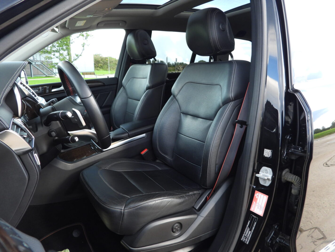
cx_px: 168
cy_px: 126
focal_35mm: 24
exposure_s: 1/30
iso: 160
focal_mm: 4.3
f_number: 2.8
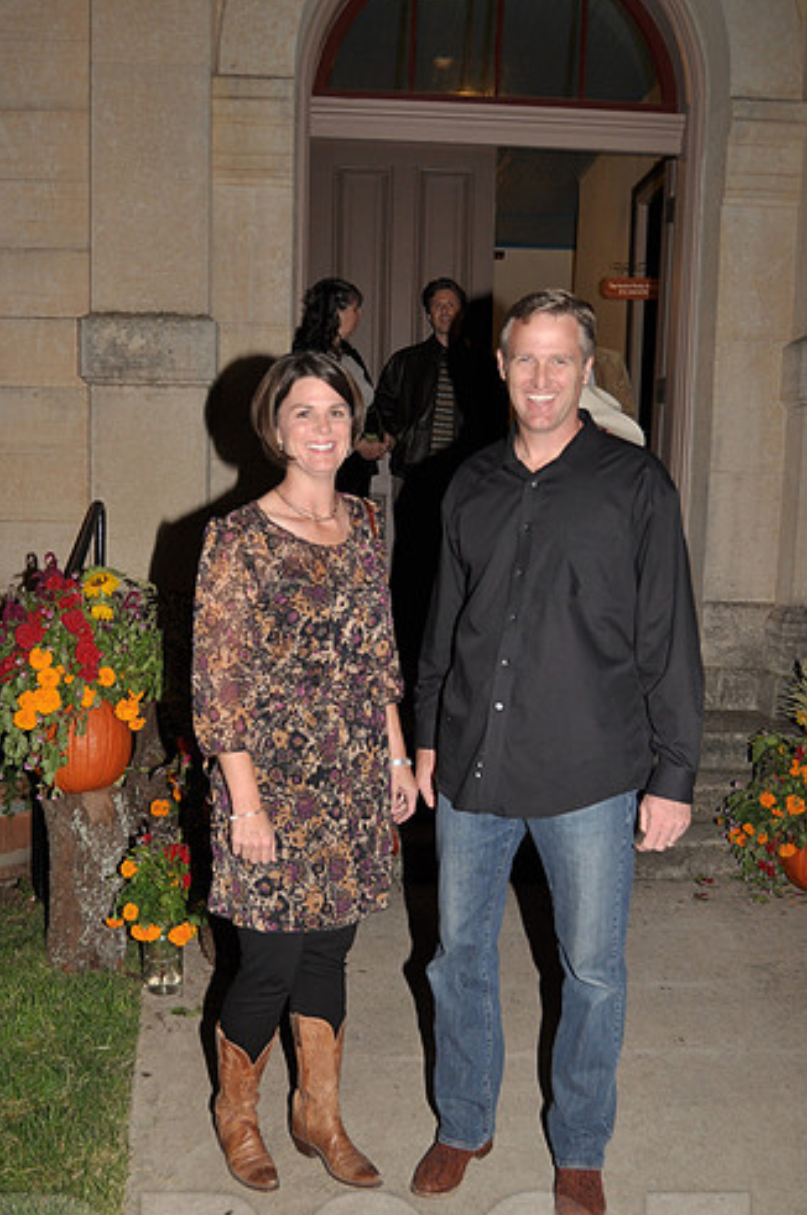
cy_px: 683
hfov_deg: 34.1
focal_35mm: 39
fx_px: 1315
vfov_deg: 49.5
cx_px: 355
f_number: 4
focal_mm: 22
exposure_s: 1/60
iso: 250
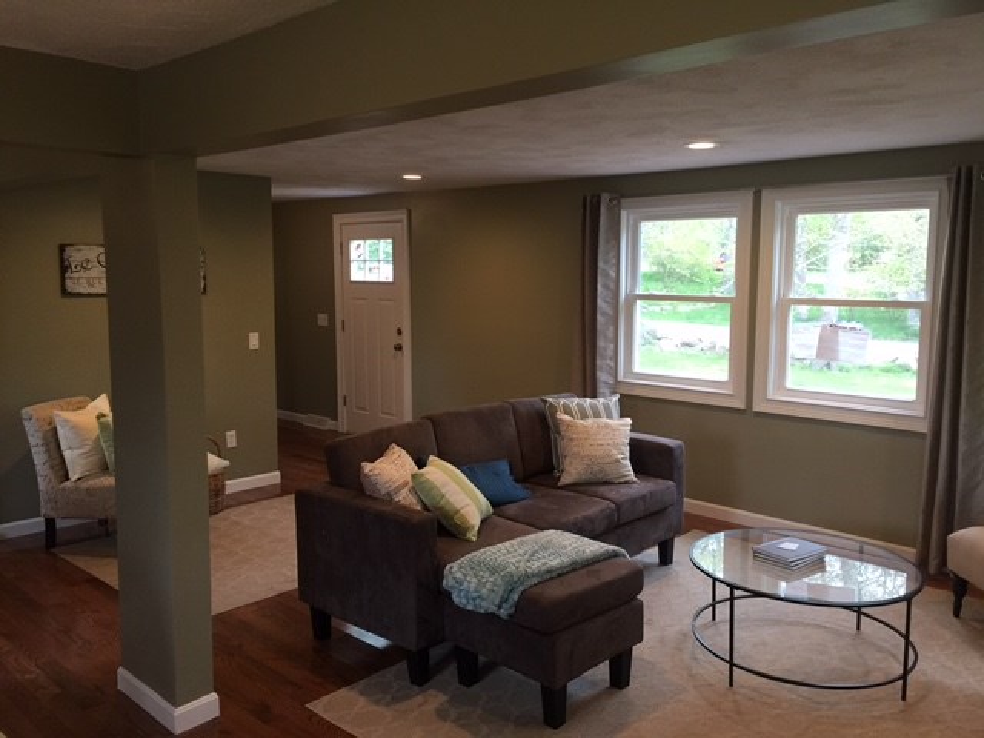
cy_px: 369
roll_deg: -1.7
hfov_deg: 61.7
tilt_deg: -6.1
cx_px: 492
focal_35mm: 29
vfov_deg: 48.2
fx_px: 824
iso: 50
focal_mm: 4.15
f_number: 2.2
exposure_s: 1/30
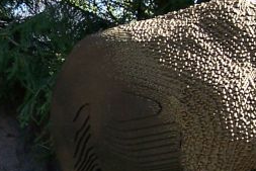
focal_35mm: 181
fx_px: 1288
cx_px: 40
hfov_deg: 11.3
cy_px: 104
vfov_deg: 7.6
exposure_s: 1/250
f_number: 2.9
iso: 80
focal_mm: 7.1
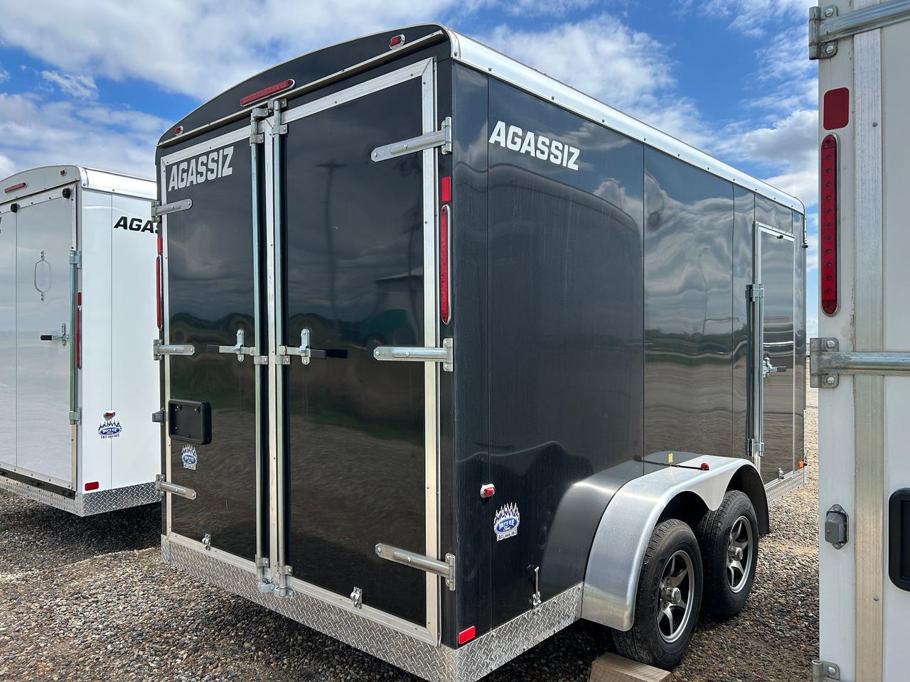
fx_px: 683
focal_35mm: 26
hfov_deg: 67.3
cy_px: 341
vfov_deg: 53.1
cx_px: 455
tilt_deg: +1.4
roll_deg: +0.0
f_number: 1.5
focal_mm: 5.7
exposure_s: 1/2632
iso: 50
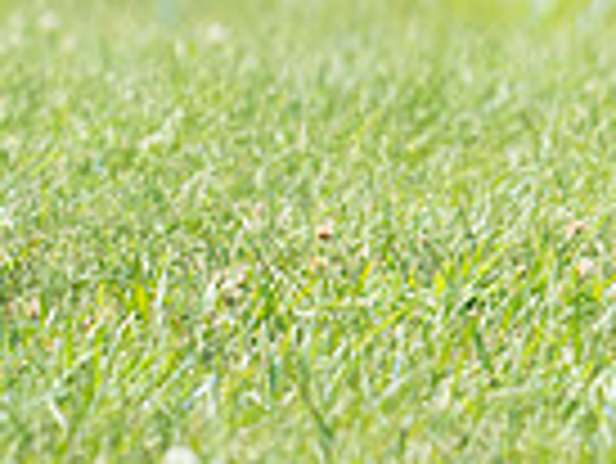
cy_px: -151
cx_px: 1111
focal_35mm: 1099
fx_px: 19574
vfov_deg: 1.4
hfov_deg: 1.8
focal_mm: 270
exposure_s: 1/4000
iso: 1600
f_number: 5.6
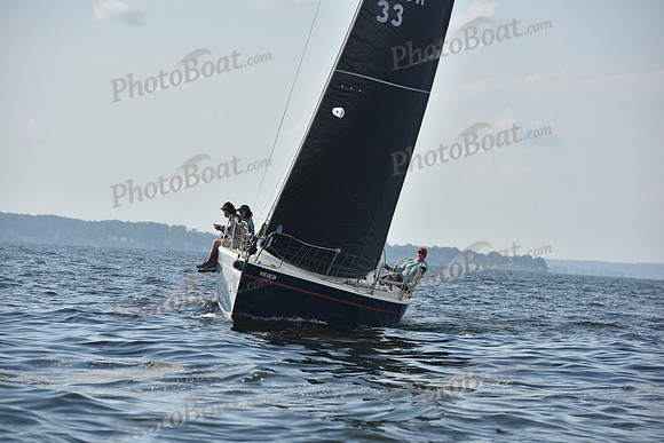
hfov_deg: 10.3
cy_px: 222
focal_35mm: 200
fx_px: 3690
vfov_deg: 6.9
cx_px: 332
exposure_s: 1/1250
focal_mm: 200
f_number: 8
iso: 250
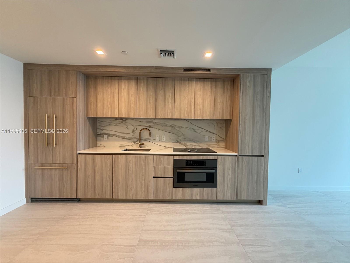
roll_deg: -0.4
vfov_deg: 85.7
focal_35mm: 14
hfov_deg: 102.1
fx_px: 142
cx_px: 175
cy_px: 132
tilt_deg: +0.1
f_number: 2.2
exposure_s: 1/60
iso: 200
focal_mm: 2.22
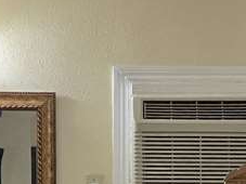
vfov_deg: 9.2
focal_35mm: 152
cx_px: 313
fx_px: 1080
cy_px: 354
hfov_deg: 12.6
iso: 125
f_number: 1.8
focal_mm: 5.4
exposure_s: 1/120
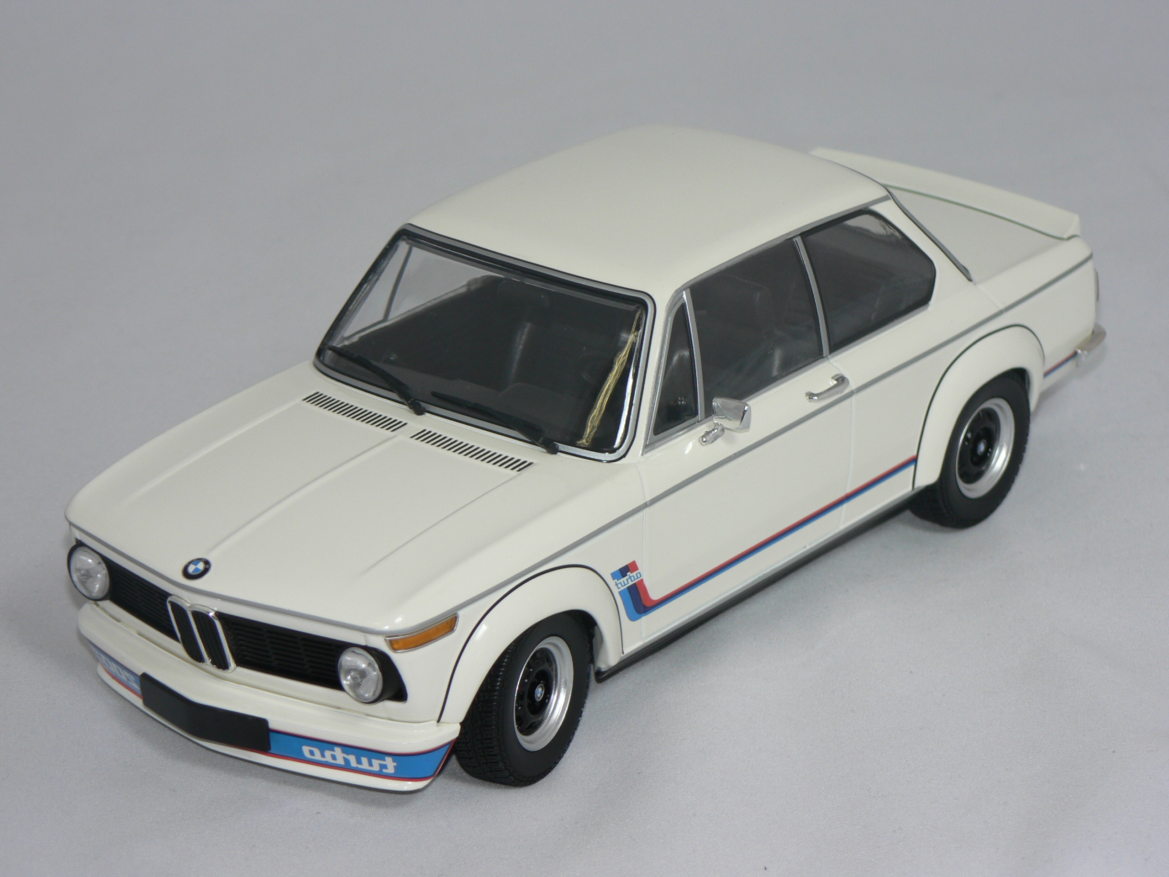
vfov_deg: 11.4
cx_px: 584
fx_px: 4390
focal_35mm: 130
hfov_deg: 15.2
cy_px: 438
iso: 80
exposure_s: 1/60
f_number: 3.2
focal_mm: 21.6
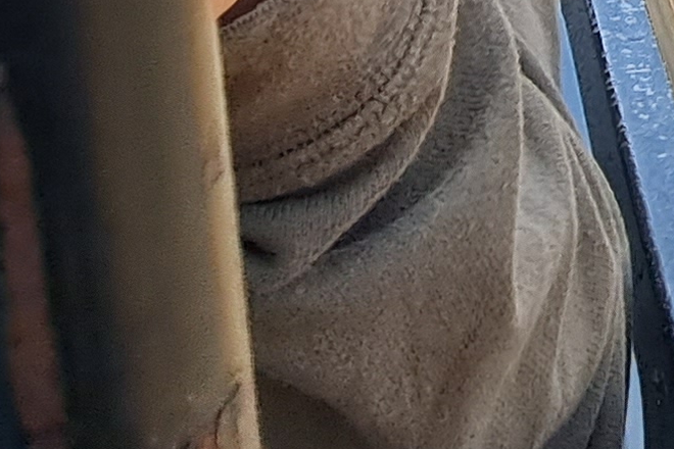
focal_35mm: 82
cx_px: 959
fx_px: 1535
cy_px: -750
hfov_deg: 21.5
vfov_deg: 12.0
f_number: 2.2
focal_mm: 1.74
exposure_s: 1/620
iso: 50
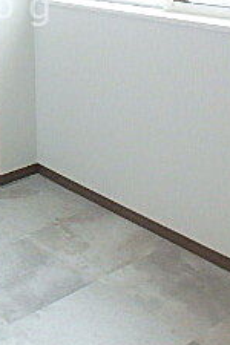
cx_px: -48
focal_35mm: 62
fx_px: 594
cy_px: 8
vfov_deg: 30.3
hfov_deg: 20.5
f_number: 3.5
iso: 320
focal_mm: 3.7
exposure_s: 1/30
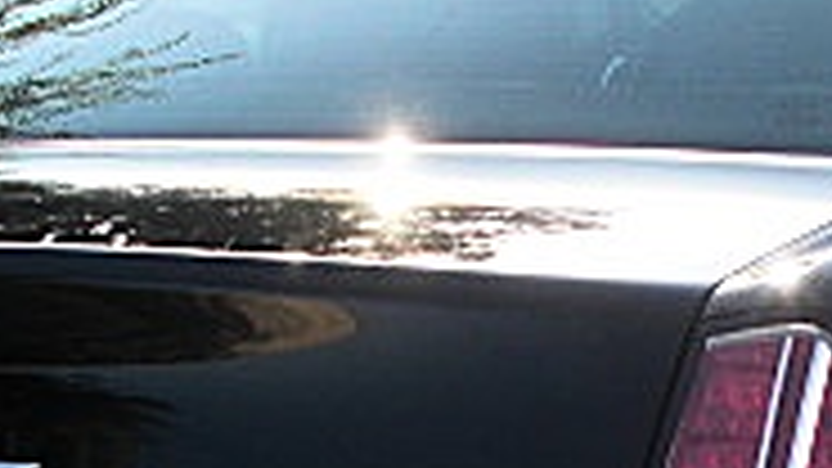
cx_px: 463
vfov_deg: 8.8
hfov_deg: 15.8
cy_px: 644
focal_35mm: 136
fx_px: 3000
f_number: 2.8
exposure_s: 1/250
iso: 50
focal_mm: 6.3
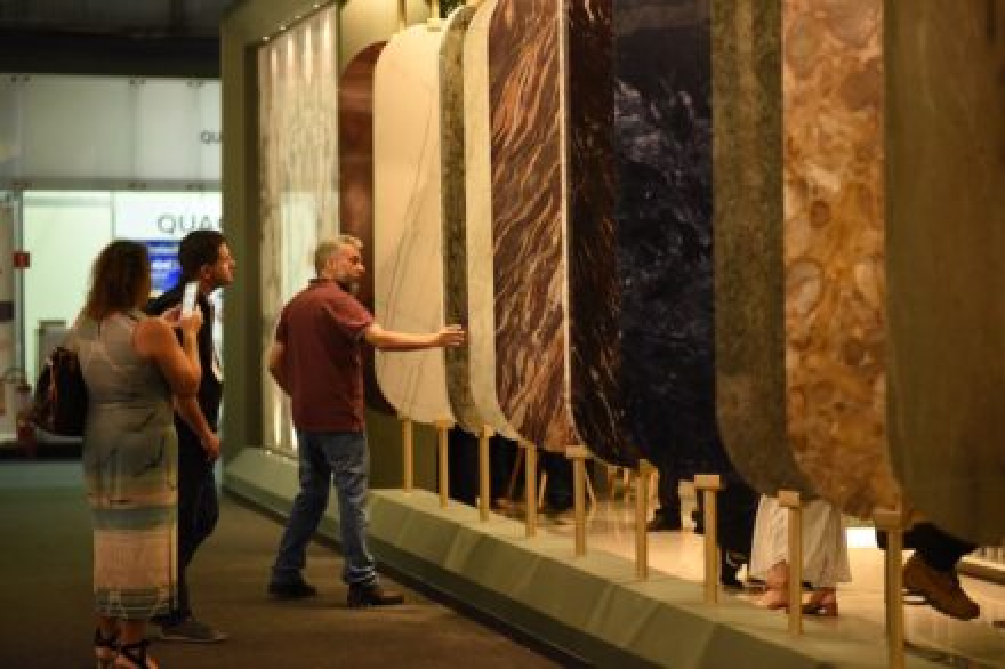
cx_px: 502
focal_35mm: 85
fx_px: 2372
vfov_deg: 16.1
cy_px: 334
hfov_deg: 23.9
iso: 2500
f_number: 1.8
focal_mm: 85
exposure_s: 1/400
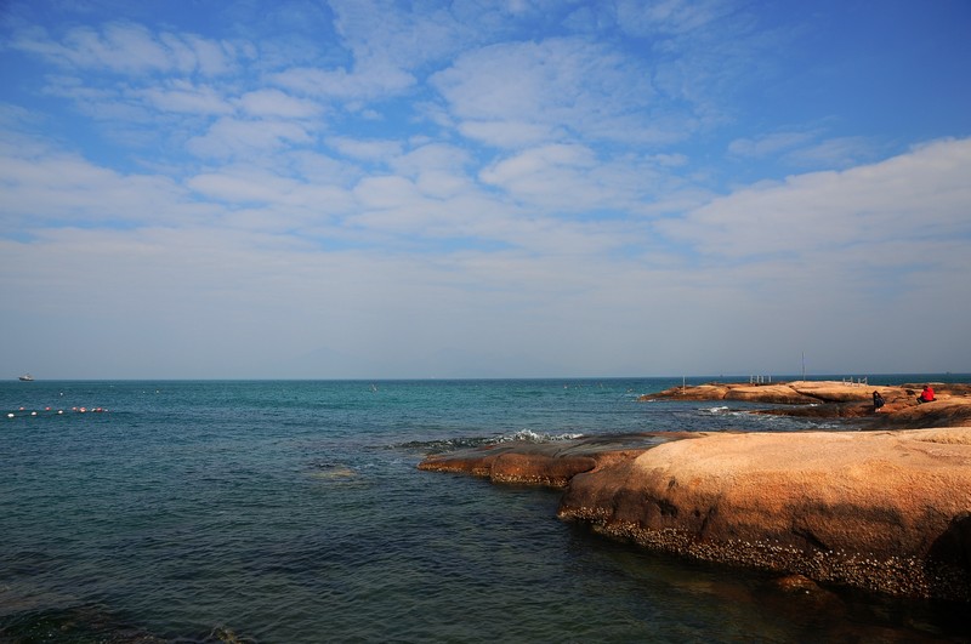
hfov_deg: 73.8
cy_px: 322
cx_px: 486
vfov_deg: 53.0
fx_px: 646
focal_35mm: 24
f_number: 6.3
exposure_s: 1/400
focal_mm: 16
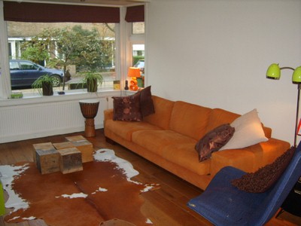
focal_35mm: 35
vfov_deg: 40.7
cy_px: 113
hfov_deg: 52.6
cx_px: 150
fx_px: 304
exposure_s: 1/30
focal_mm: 7.4
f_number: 2.8
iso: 118
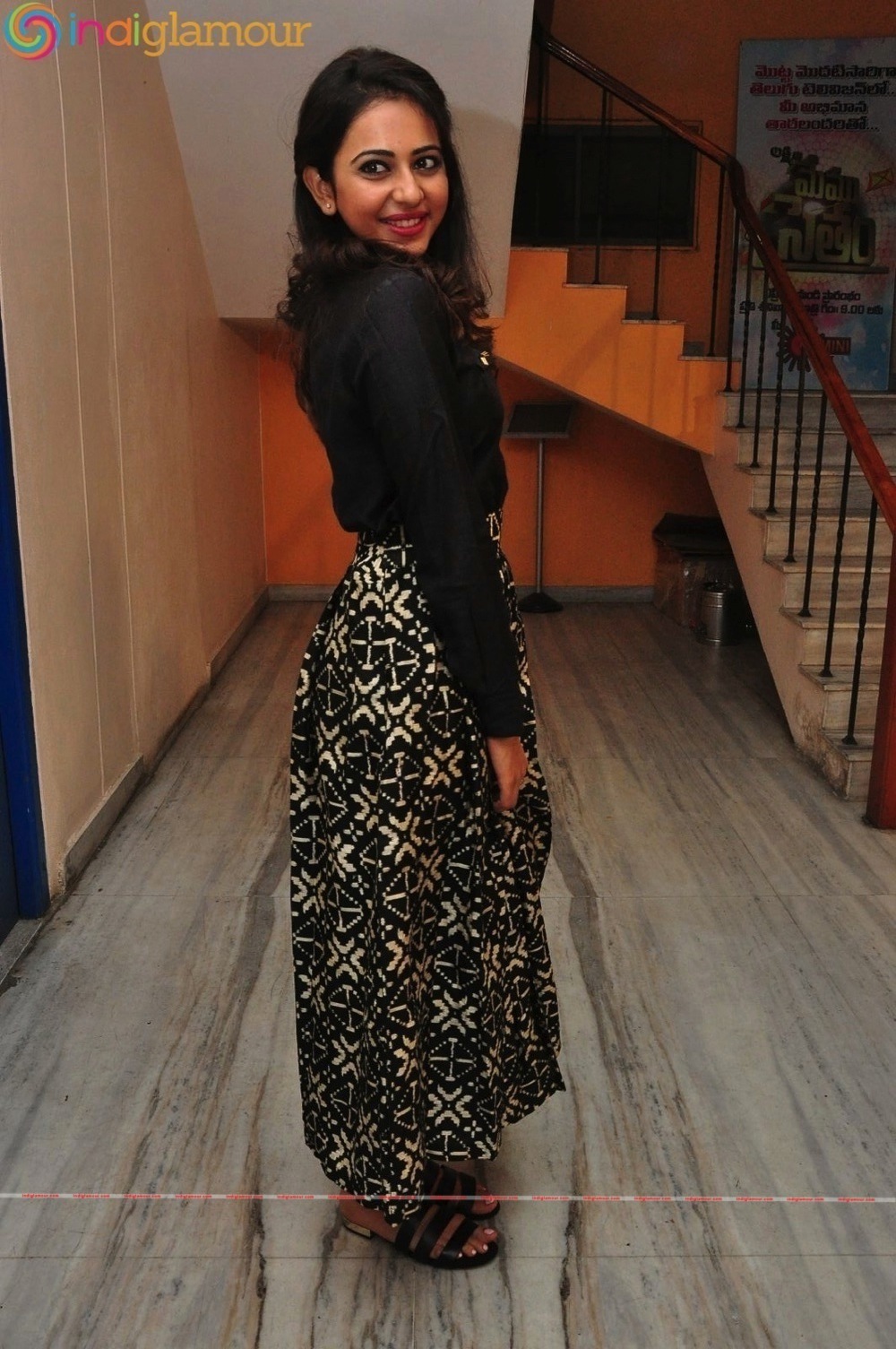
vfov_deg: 59.5
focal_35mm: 32
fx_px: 1179
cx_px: 448
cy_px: 674
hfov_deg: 41.6
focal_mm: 21
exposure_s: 1/125
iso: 1600
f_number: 9
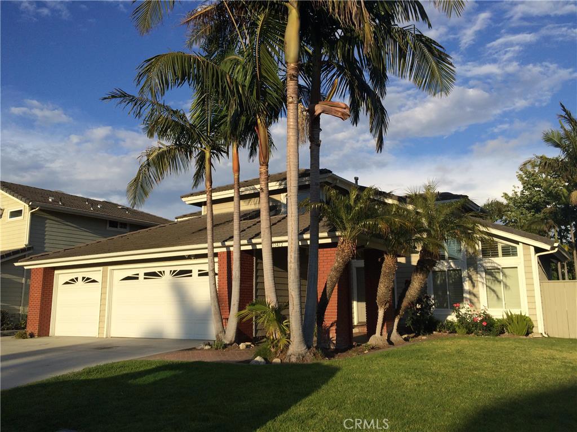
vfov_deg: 48.2
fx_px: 483
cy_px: 216
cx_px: 288
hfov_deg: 61.7
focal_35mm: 29
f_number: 2.2
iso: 32
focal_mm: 4.15
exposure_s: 1/2160
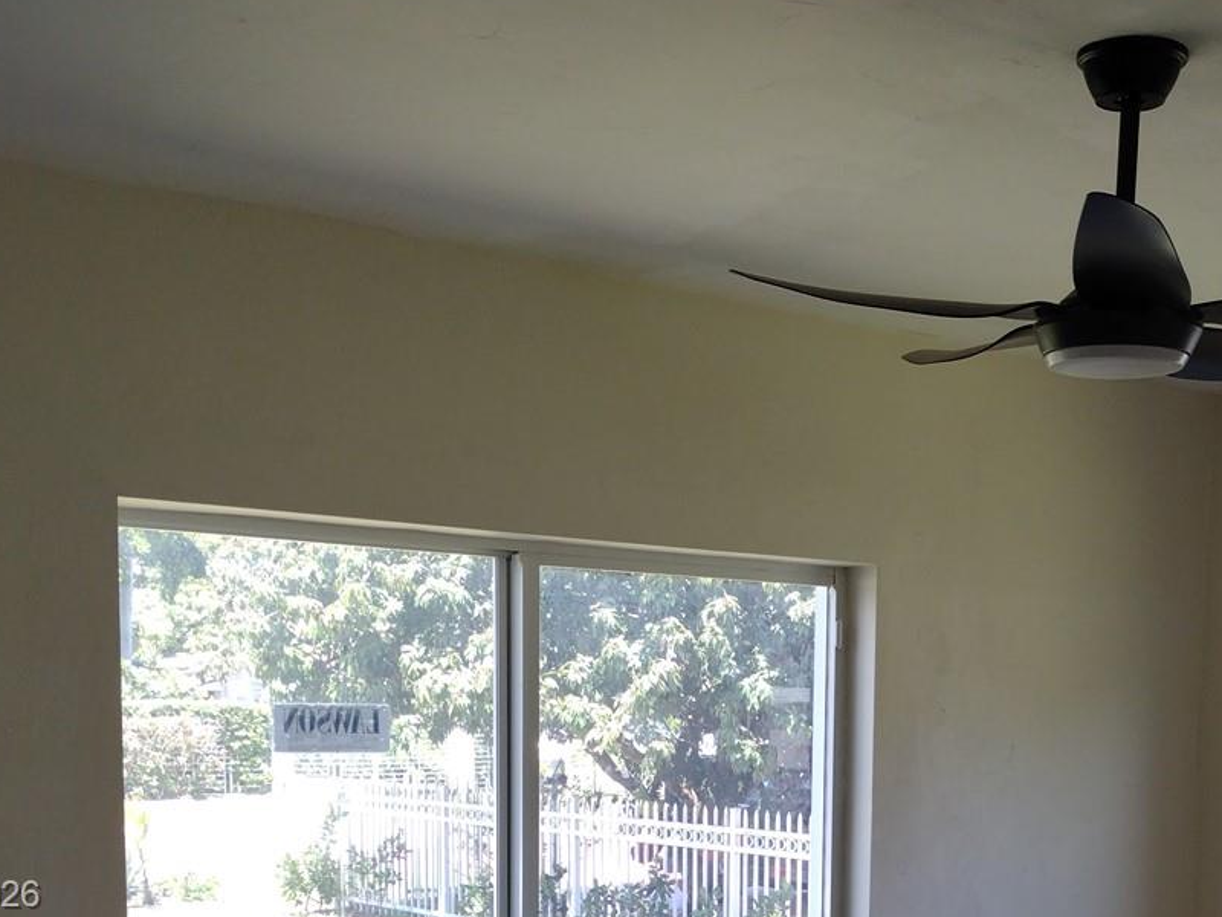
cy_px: 897
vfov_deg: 25.8
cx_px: 787
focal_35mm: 54
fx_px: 1906
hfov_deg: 35.3
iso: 140
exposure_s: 1/120
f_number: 1.7
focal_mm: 4.71
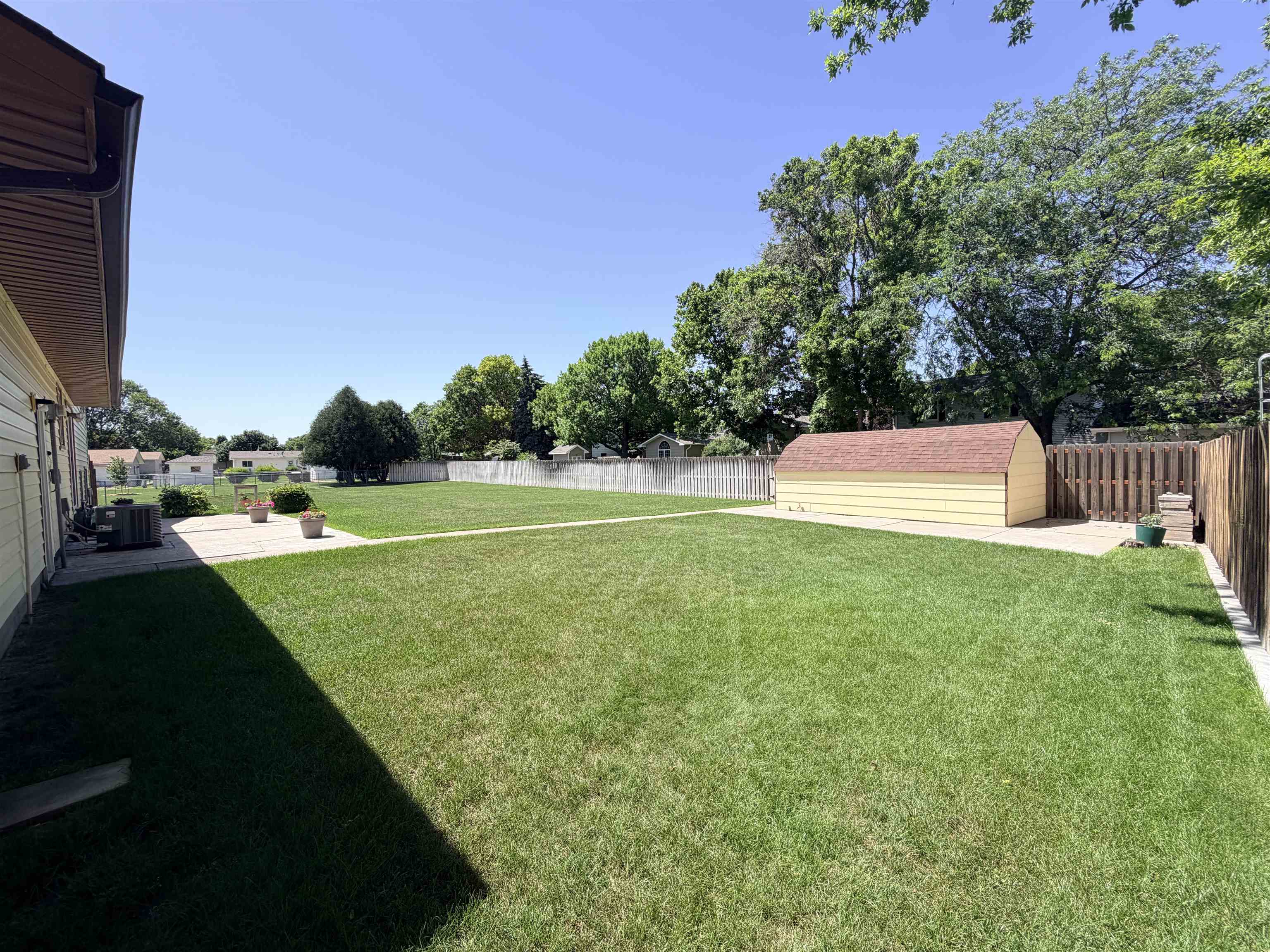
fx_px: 514
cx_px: 635
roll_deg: +1.1
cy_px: 476
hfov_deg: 102.1
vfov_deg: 85.7
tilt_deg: -0.9
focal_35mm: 14
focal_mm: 2.22
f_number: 2.2
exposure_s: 1/770
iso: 32
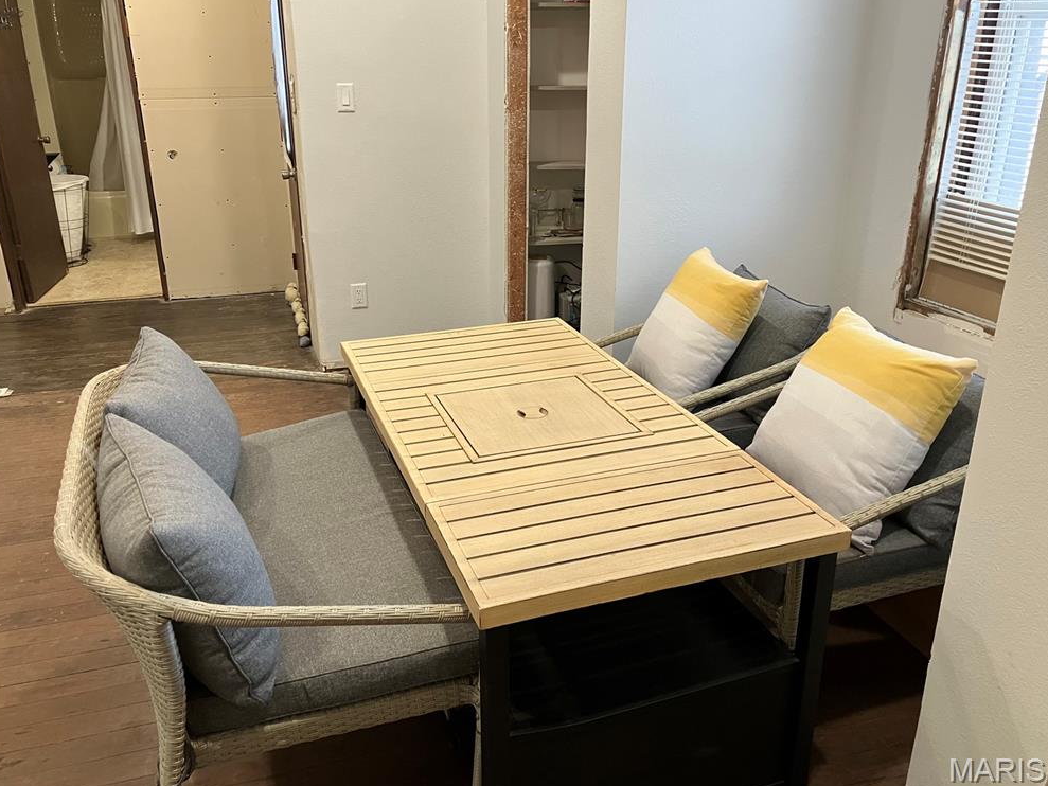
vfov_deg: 48.2
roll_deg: +0.1
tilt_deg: -20.6
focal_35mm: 29
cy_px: 386
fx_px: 878
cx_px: 513
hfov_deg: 61.6
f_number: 1.8
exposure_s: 1/60
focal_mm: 3.99
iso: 160
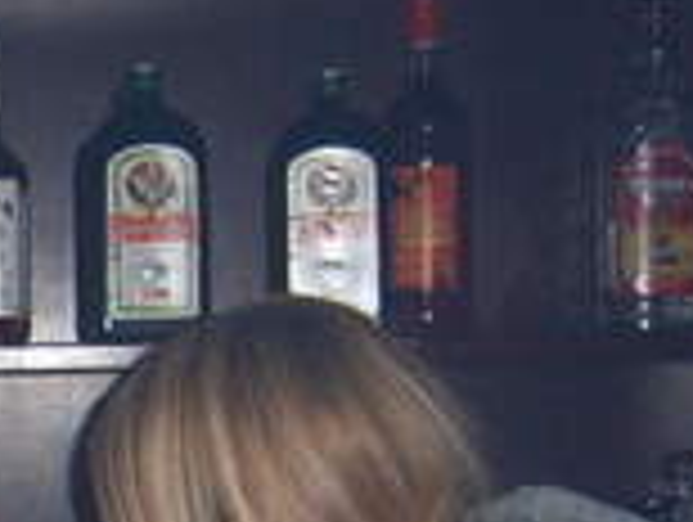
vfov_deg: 13.7
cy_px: 526
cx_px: -342
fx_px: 2145
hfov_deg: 16.7
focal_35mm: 107
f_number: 2.8
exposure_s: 1/30
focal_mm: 5.8
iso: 100
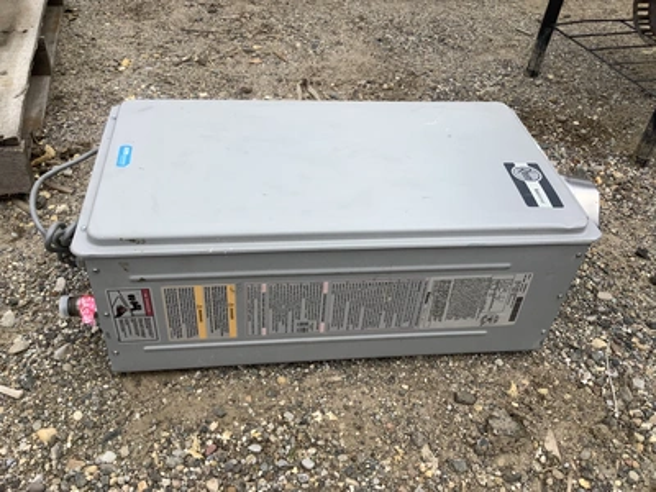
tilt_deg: -42.0
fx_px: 587
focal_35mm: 31
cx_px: 328
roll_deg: -3.6
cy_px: 246
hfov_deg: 58.4
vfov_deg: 45.4
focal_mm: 3.3
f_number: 2.4
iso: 25
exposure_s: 1/1381
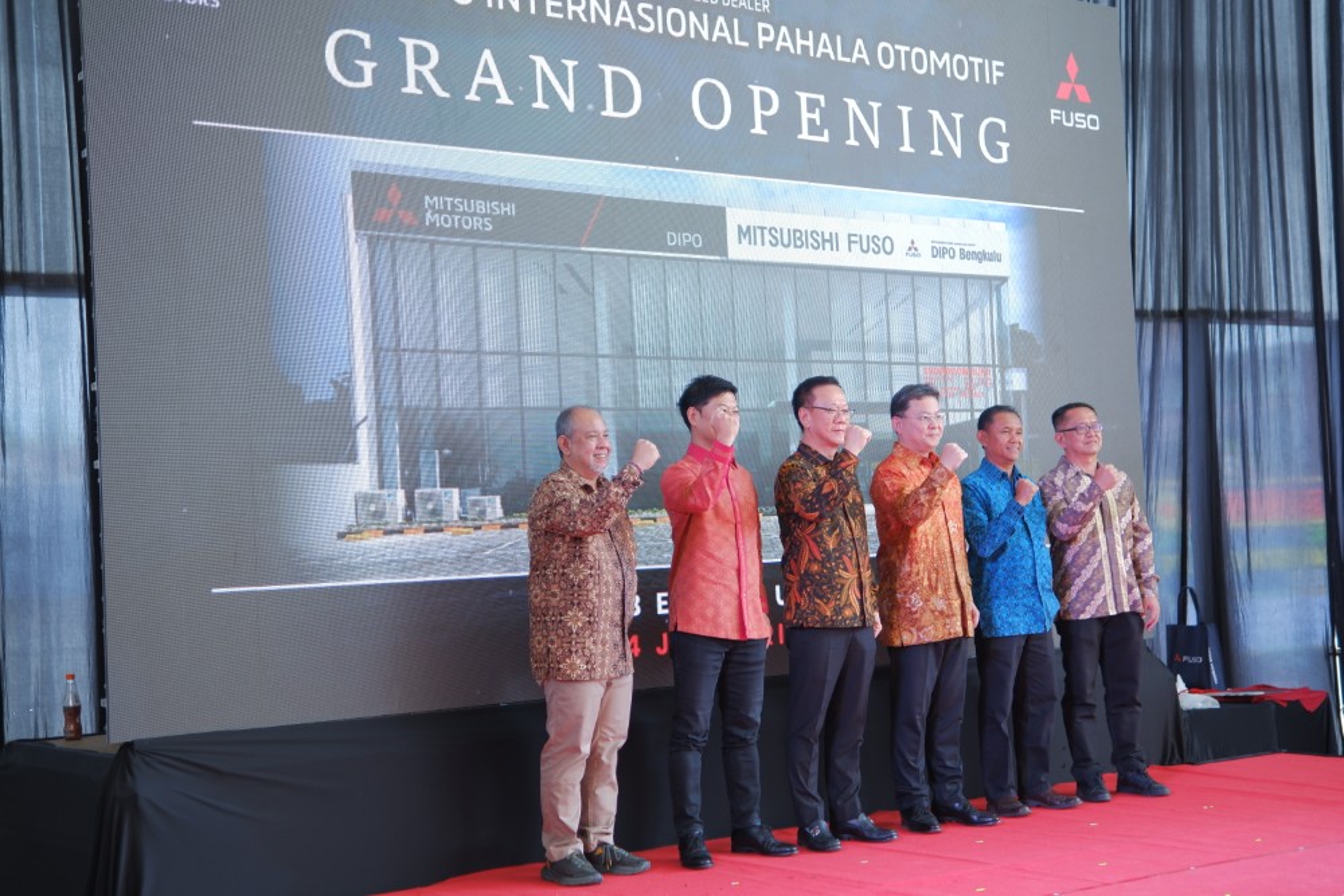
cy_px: 448
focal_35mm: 50
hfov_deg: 39.6
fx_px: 1867
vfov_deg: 27.0
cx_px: 672
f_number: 1.4
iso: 200
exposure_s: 1/125
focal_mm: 33
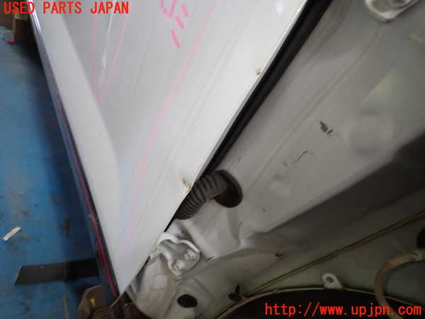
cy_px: 160
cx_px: 212
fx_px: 307
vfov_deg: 54.9
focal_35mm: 25
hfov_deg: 69.4
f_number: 2
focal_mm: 4.5
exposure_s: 1/50
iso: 200
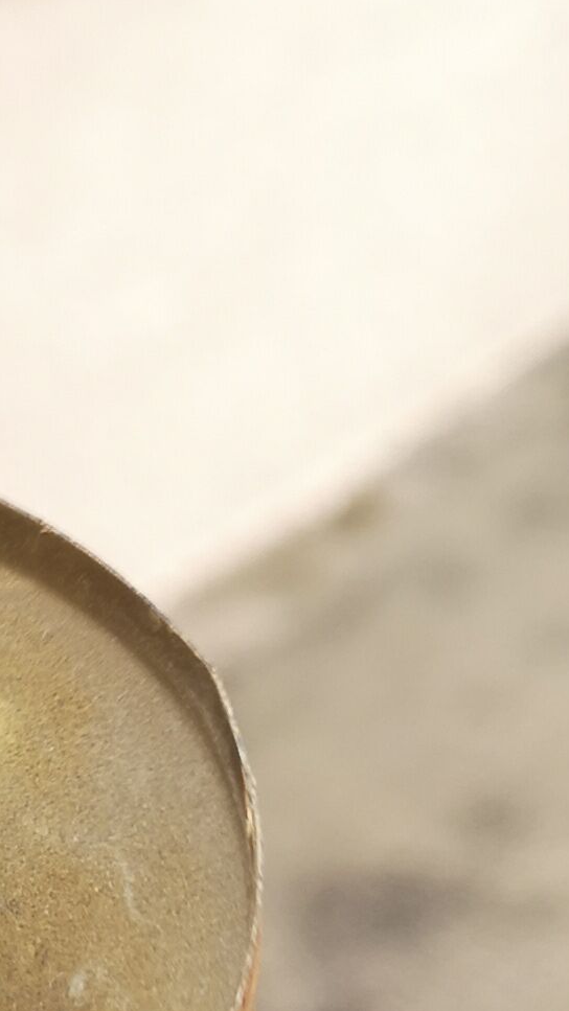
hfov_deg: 10.3
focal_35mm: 111
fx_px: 2977
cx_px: -479
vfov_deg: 18.1
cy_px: 1277
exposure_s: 1/120
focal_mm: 5.58
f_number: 1.8
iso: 50
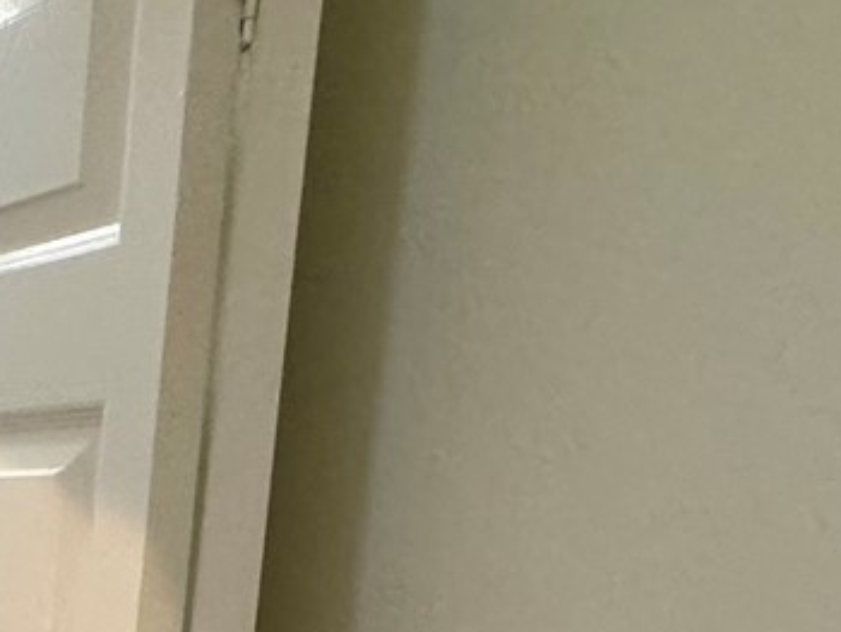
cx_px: -606
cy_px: 764
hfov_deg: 21.6
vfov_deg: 21.3
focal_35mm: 64
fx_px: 1556
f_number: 2.2
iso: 250
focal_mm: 2.22
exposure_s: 1/120
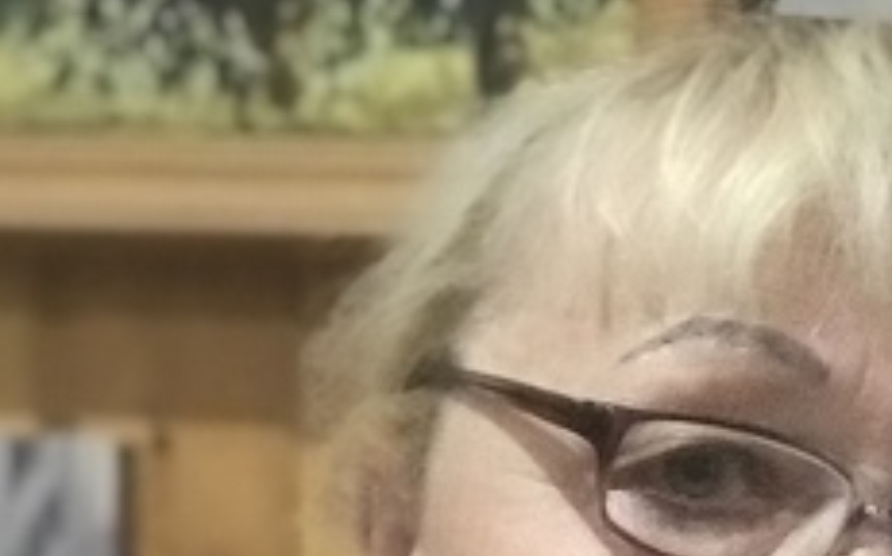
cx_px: 826
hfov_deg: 13.2
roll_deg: -1.6
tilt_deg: -6.2
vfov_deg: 8.2
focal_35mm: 157
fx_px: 3814
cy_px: 799
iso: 1250
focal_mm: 6.6
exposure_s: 1/50
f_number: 2.8
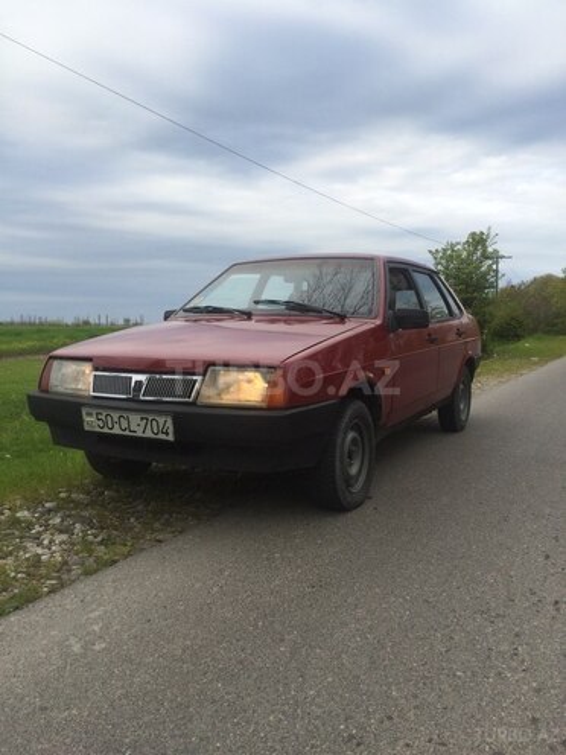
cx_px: 283
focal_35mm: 29
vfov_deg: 61.7
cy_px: 378
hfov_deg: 48.2
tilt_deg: -5.1
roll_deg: -0.5
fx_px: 632
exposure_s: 1/1026
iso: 32
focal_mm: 4.15
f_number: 2.2
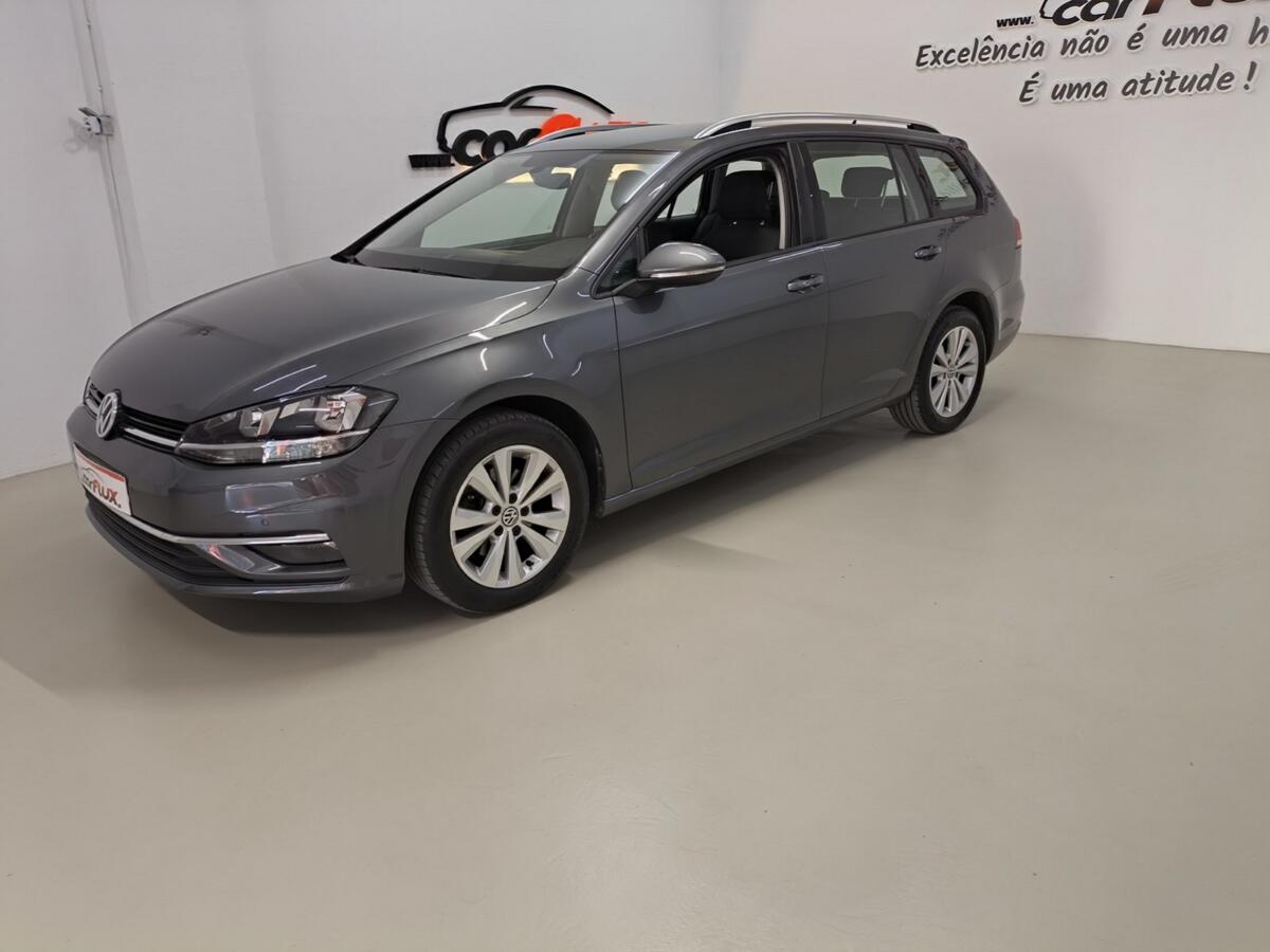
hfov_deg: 69.4
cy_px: 476
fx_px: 917
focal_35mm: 25
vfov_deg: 54.9
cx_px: 635
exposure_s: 1/50
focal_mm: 4.71
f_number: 1.7
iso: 250
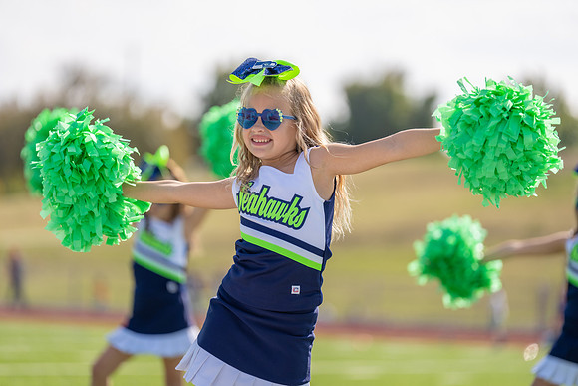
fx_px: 2971
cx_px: 289
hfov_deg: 11.1
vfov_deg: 7.4
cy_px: 193
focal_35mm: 185
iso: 100
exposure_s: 1/2000
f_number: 2.8
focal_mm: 185
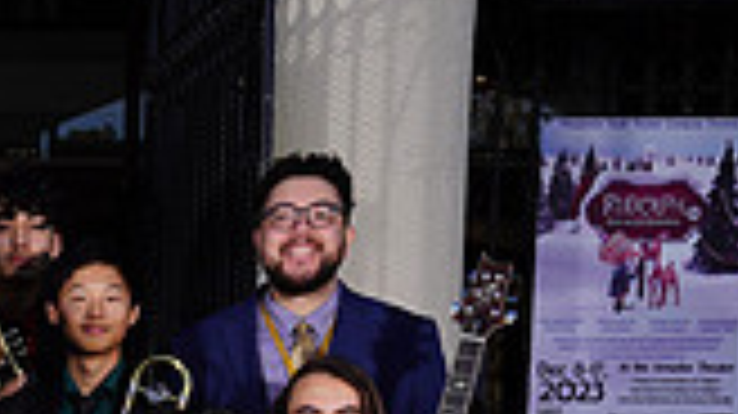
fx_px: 2757
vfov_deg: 8.3
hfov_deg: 14.1
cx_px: -410
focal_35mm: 141
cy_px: 731
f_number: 8
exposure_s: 1/250
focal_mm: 38
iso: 100
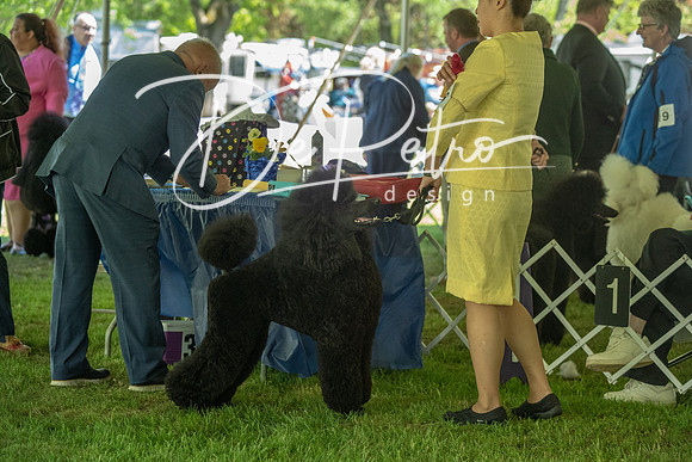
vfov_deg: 13.0
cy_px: 231
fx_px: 2019
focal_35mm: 105
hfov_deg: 19.5
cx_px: 346
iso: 5000
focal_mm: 105
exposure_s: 1/1000
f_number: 5
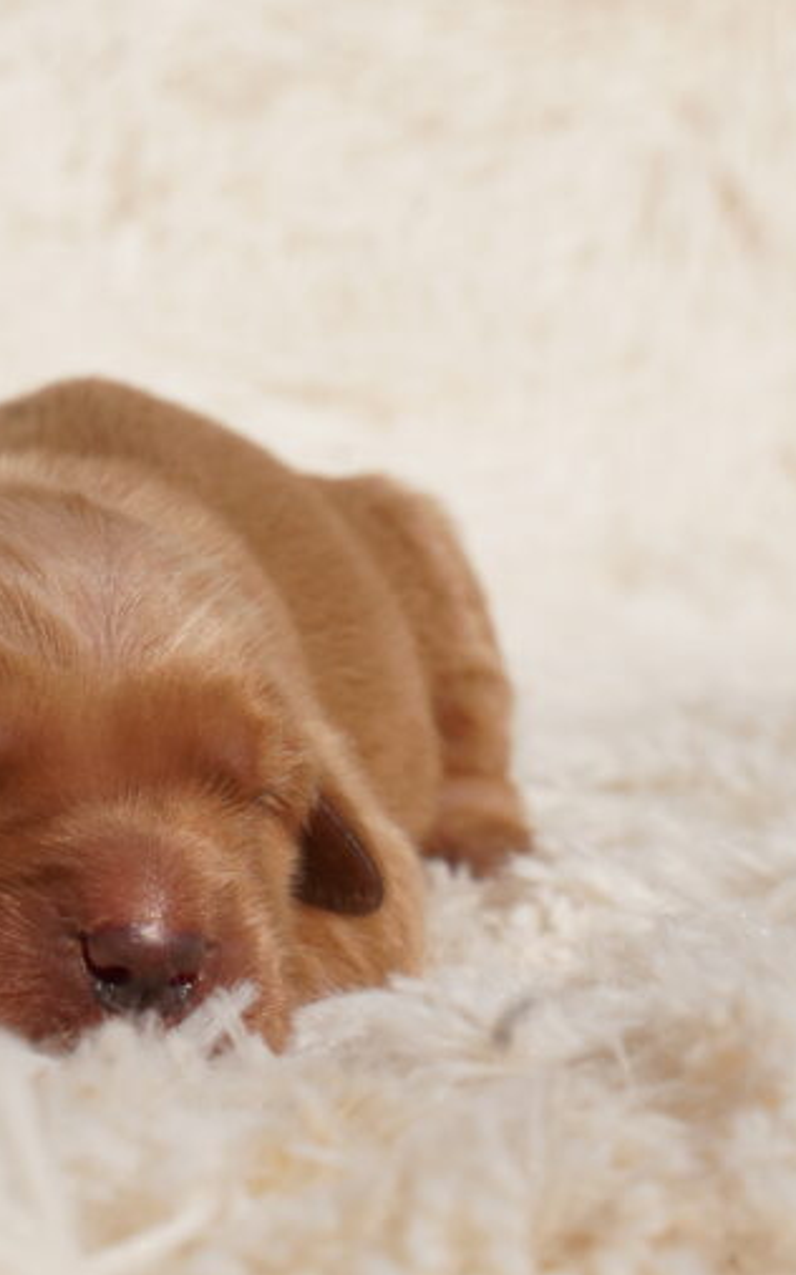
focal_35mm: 116
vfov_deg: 18.0
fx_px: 4029
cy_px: 635
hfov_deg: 11.2
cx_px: 20
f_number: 11
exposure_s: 1/3200
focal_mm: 50
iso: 640
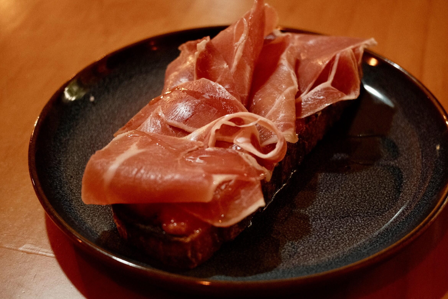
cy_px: 154
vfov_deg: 29.9
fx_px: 560
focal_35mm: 45
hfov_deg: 43.6
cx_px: 245
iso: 1600
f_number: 2.8
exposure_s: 1/60
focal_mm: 27
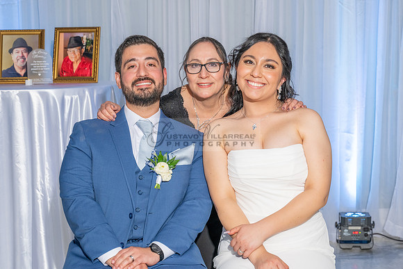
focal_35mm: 73
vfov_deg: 18.7
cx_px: 233
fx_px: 816
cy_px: 151
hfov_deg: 27.7
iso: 640
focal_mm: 60
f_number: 5
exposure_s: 1/160
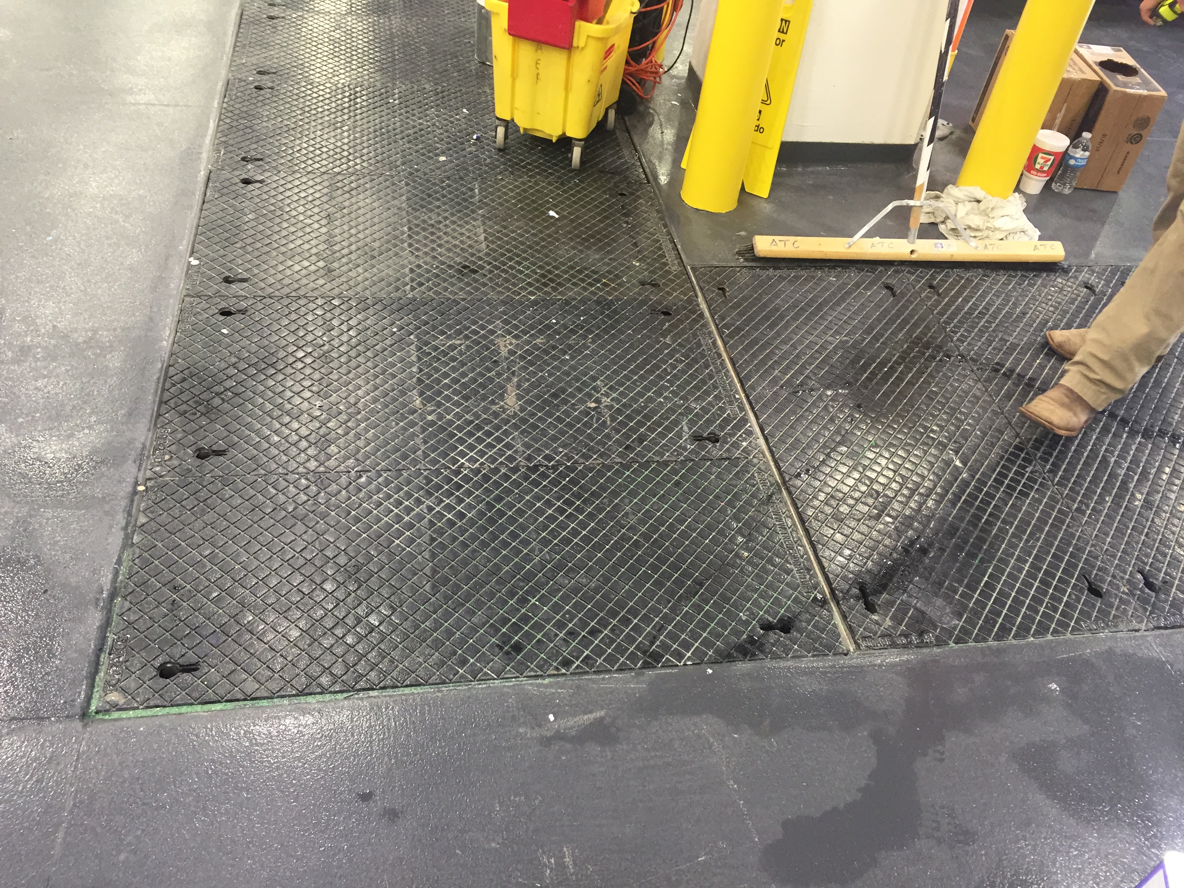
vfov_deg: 48.2
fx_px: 992
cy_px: 444
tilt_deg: -42.7
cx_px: 592
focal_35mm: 29
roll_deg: -8.1
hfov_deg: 61.7
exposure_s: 1/30
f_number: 2.2
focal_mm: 4.15
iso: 50
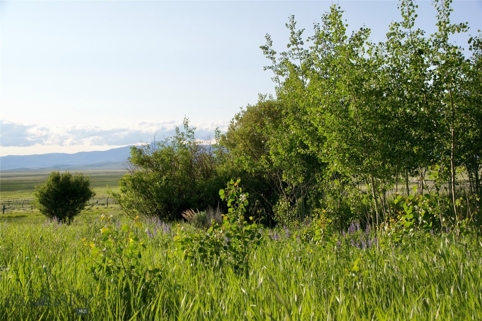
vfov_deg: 28.1
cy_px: 160
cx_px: 241
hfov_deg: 41.1
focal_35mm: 48
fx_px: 643
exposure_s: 1/500
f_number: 11
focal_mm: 32
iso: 360
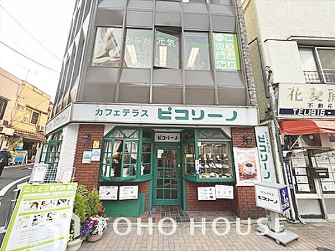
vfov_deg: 89.9
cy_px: 126
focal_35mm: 13
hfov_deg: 106.2
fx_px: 126
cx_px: 168
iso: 50
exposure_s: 1/122
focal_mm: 1.57
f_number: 1.8
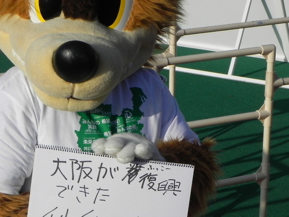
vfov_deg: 10.6
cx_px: 114
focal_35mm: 140
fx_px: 1169
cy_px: 147
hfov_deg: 14.1
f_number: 8
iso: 160
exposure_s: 1/586
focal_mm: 16.9
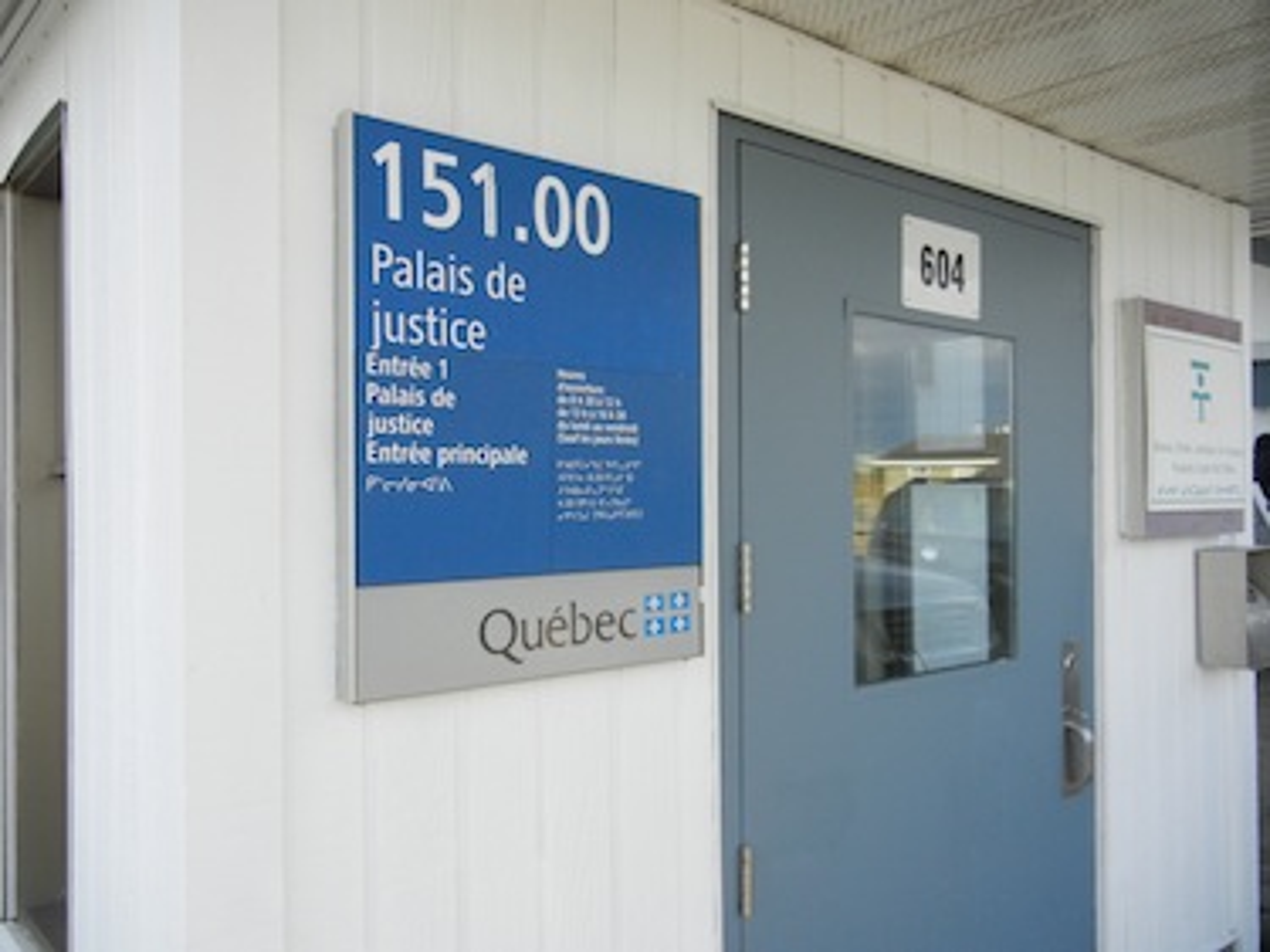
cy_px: 476
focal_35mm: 30
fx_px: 1100
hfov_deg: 60.0
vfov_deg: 46.8
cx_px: 635
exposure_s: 1/696
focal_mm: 5.4
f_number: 3.5
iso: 400
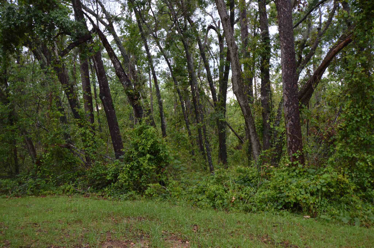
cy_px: 124
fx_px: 374
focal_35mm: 36
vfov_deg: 36.8
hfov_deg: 53.2
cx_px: 187
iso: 400
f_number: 7.1
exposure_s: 1/125
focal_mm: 24
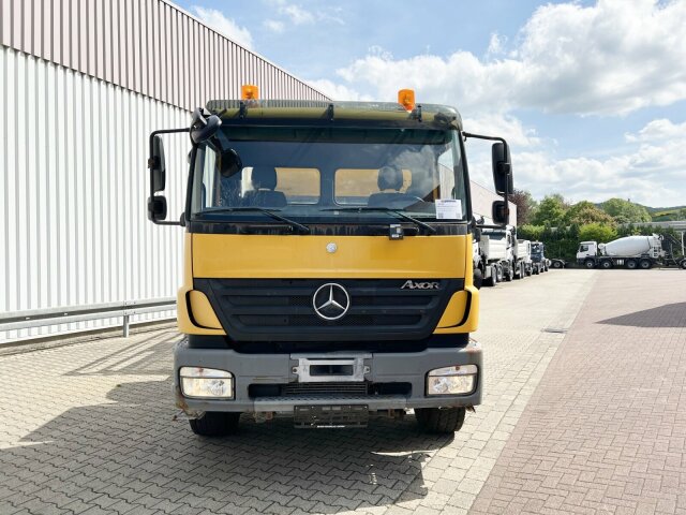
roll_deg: +0.3
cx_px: 343
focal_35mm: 26
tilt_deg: +0.4
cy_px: 258
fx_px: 515
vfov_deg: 53.1
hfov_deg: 67.3
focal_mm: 5.7
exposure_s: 1/5319
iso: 50
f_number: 1.5
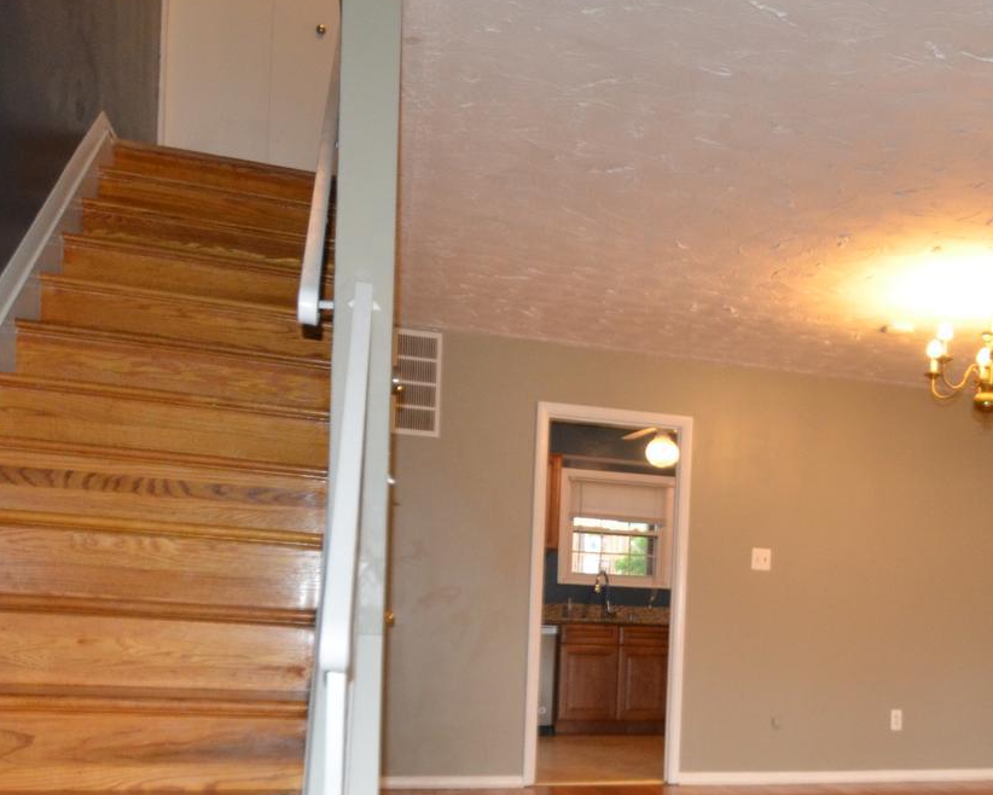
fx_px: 1029
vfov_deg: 40.8
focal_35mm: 35
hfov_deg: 48.1
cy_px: 611
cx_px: 818
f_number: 3.5
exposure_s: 1/60
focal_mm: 10
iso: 800
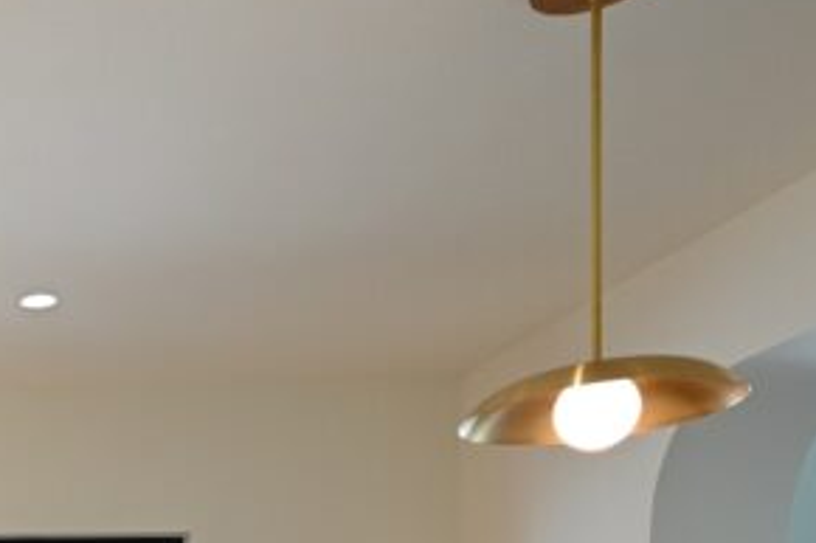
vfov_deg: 19.5
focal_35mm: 60
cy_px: 831
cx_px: -287
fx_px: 1359
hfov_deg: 27.1
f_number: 7.1
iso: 800
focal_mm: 17
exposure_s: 1/60
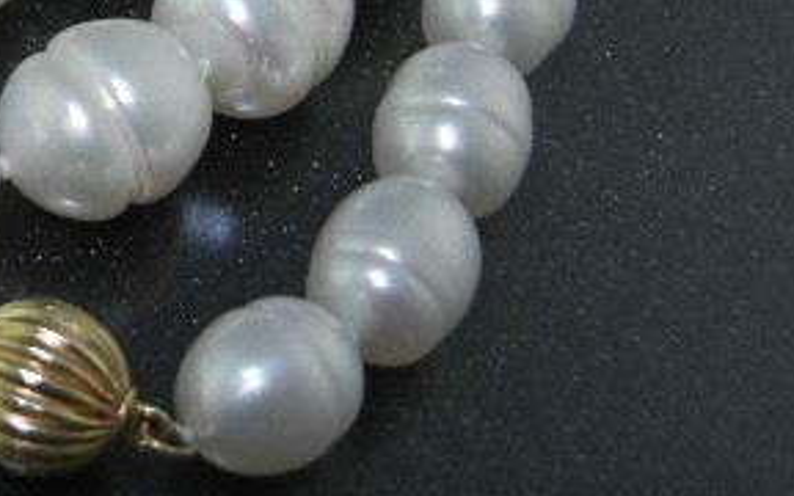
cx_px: -22
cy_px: -6
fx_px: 1991
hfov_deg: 21.7
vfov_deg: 14.0
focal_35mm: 92
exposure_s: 1/30
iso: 307
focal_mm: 7.1
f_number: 7.4
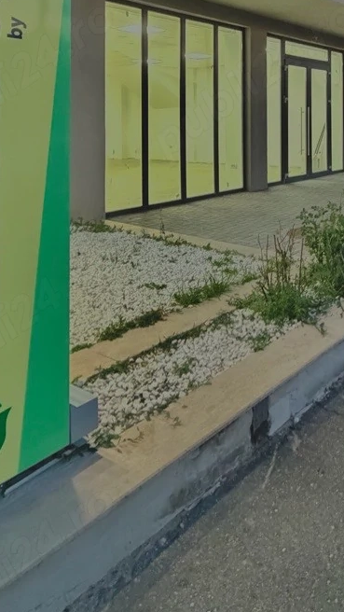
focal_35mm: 31
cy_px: 118
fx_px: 503
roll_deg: -0.4
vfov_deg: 57.7
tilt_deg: +0.8
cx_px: 316
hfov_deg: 35.3
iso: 1250
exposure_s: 1/60
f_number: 2.2
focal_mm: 2.22
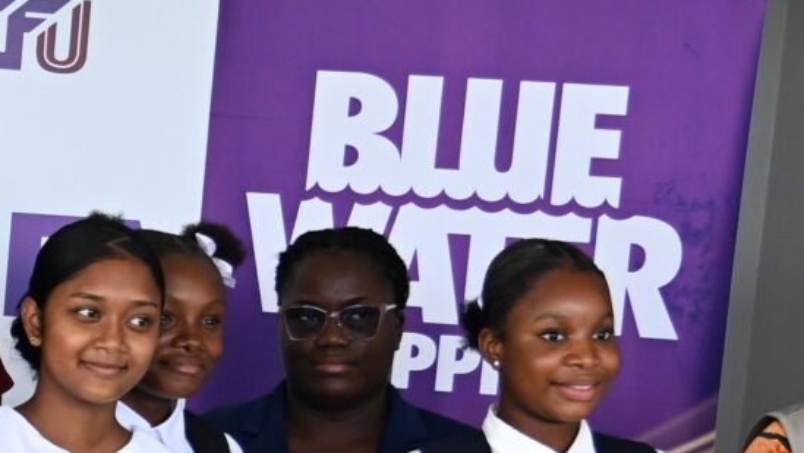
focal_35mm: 171
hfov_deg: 11.7
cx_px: -593
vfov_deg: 7.0
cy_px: 721
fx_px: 3646
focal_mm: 35
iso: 400
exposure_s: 1/160
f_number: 4.5
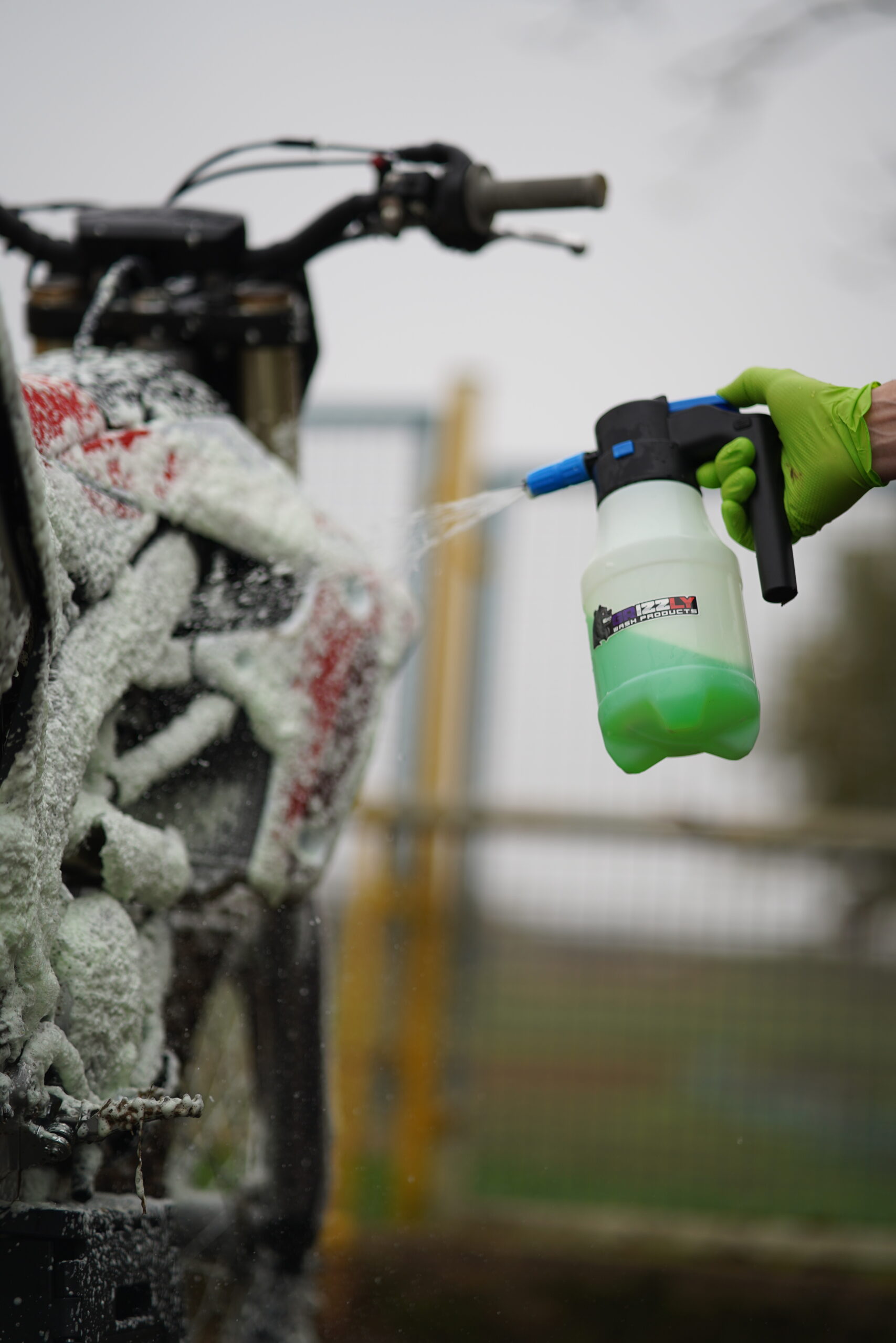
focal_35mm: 85
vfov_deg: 23.9
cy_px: 672
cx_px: 448
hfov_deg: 16.1
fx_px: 3173
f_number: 1.4
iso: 100
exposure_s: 1/1600
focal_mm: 85
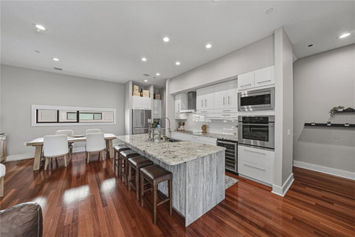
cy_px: 118
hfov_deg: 112.6
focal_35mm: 12
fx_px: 118
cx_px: 178
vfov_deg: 90.0
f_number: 6.3
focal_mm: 12
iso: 1000
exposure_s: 1/3200
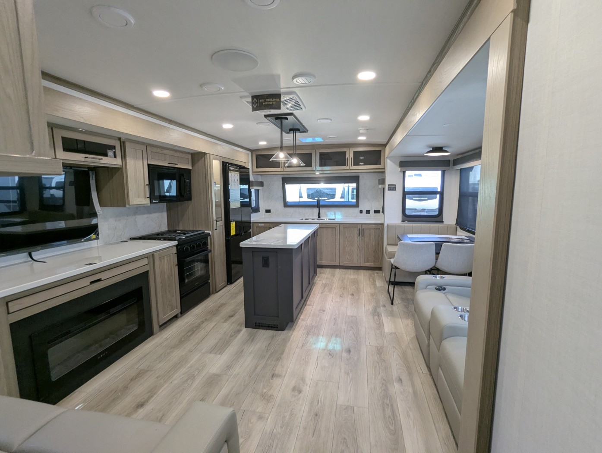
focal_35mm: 16
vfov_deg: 78.2
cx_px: 301
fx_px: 279
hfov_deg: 94.4
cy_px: 226
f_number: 2.2
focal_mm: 2.35
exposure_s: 1/54.5
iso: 113
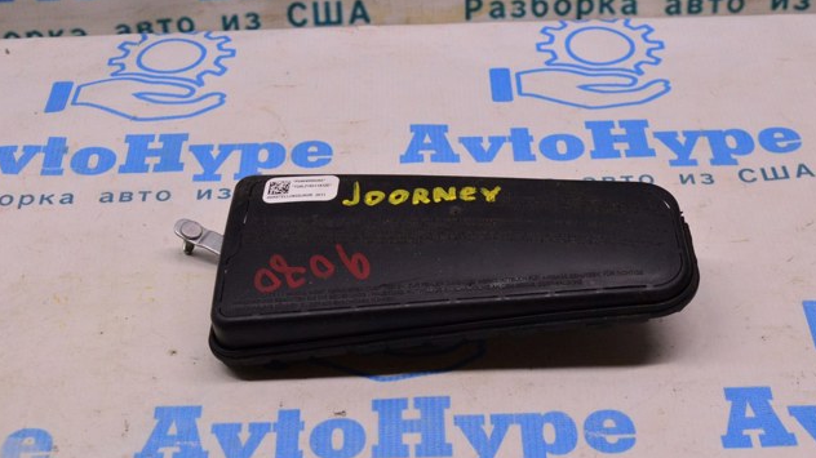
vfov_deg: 16.8
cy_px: 248
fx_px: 1547
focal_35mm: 72
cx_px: 411
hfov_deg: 29.5
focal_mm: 45
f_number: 8
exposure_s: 1/125
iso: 1600
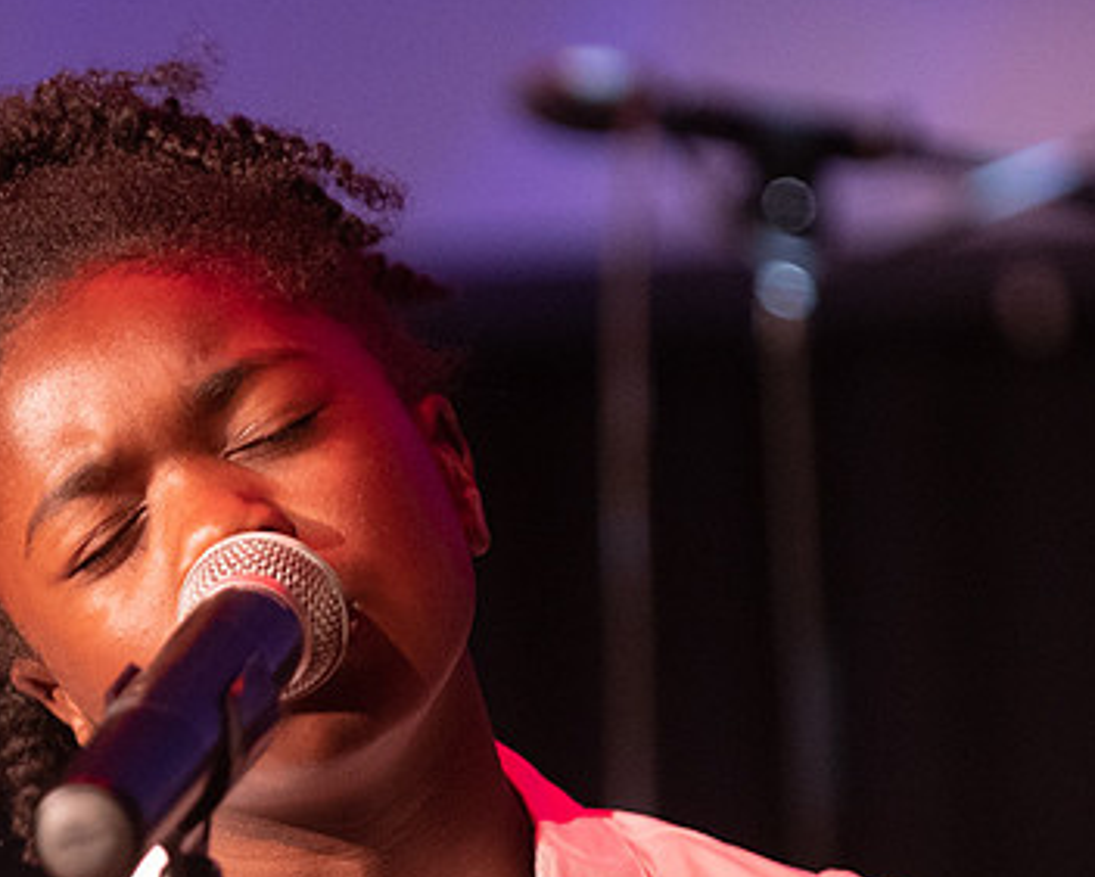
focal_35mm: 398
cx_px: 202
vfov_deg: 3.9
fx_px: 12905
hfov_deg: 4.9
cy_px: 574
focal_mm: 155
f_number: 2.8
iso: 3200
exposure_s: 1/200
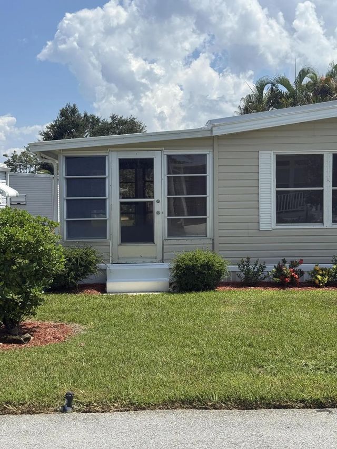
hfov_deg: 30.3
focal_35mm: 48
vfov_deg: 39.7
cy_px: 224
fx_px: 623
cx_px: 168
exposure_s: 1/6024
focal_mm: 6.76
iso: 64
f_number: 1.78
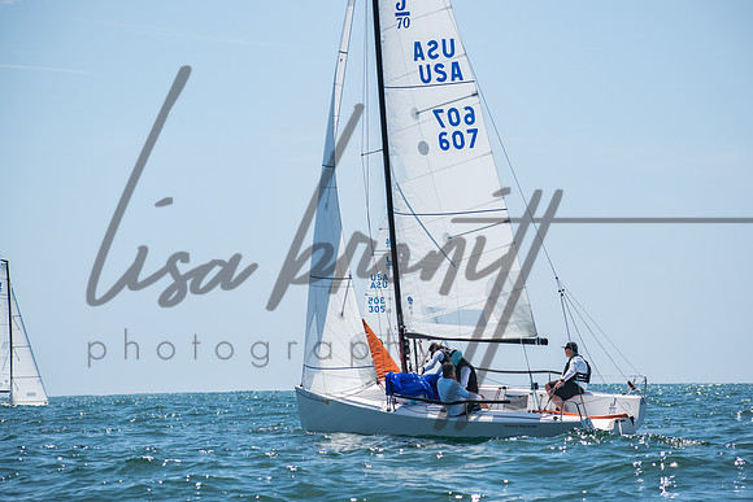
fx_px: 3641
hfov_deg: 11.8
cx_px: 388
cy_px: 251
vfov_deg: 7.9
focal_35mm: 174
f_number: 6.3
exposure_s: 1/800
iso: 200
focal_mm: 110
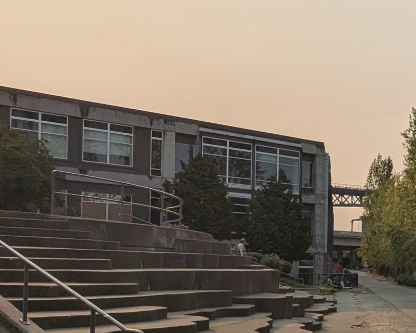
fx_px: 616
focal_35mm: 50
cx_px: 441
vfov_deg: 29.5
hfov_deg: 33.3
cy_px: 274
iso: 53
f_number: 2.2
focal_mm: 2.35
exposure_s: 1/4049
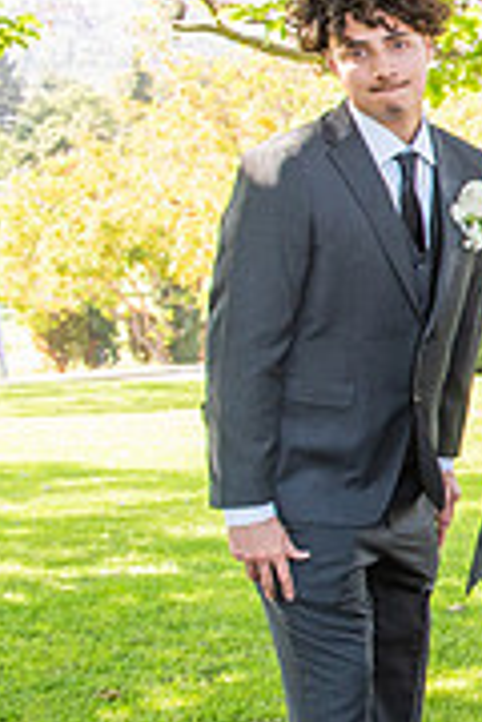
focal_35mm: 100
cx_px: 1125
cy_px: 347
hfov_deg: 11.5
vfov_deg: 20.4
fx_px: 2008
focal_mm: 31
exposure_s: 1/200
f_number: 6.3
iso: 500
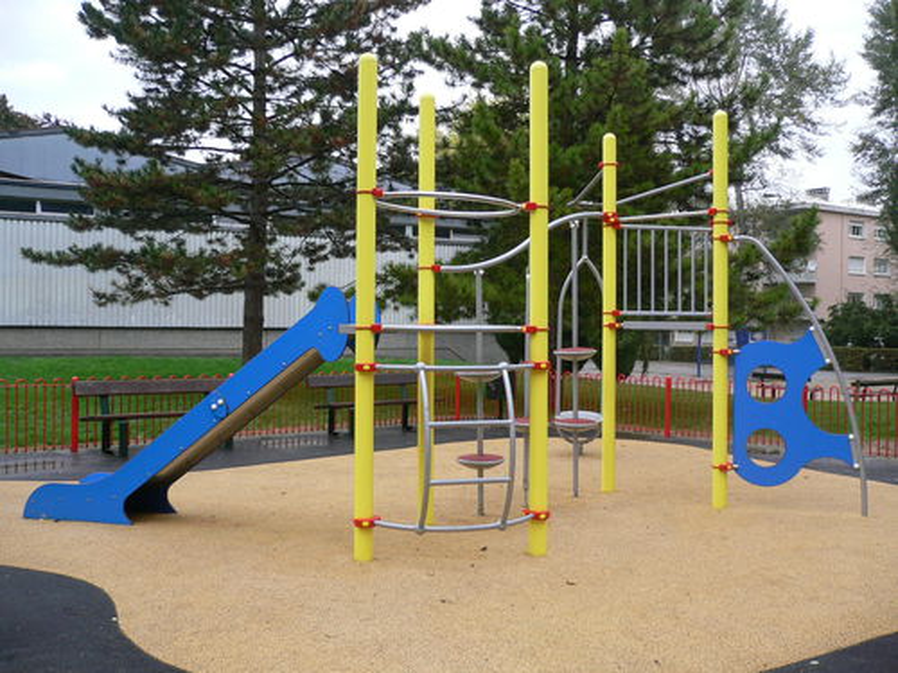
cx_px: 449
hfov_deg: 52.6
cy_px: 336
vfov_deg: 40.7
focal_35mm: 35
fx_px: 908
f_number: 2.8
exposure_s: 1/100
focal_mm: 5.8
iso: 100
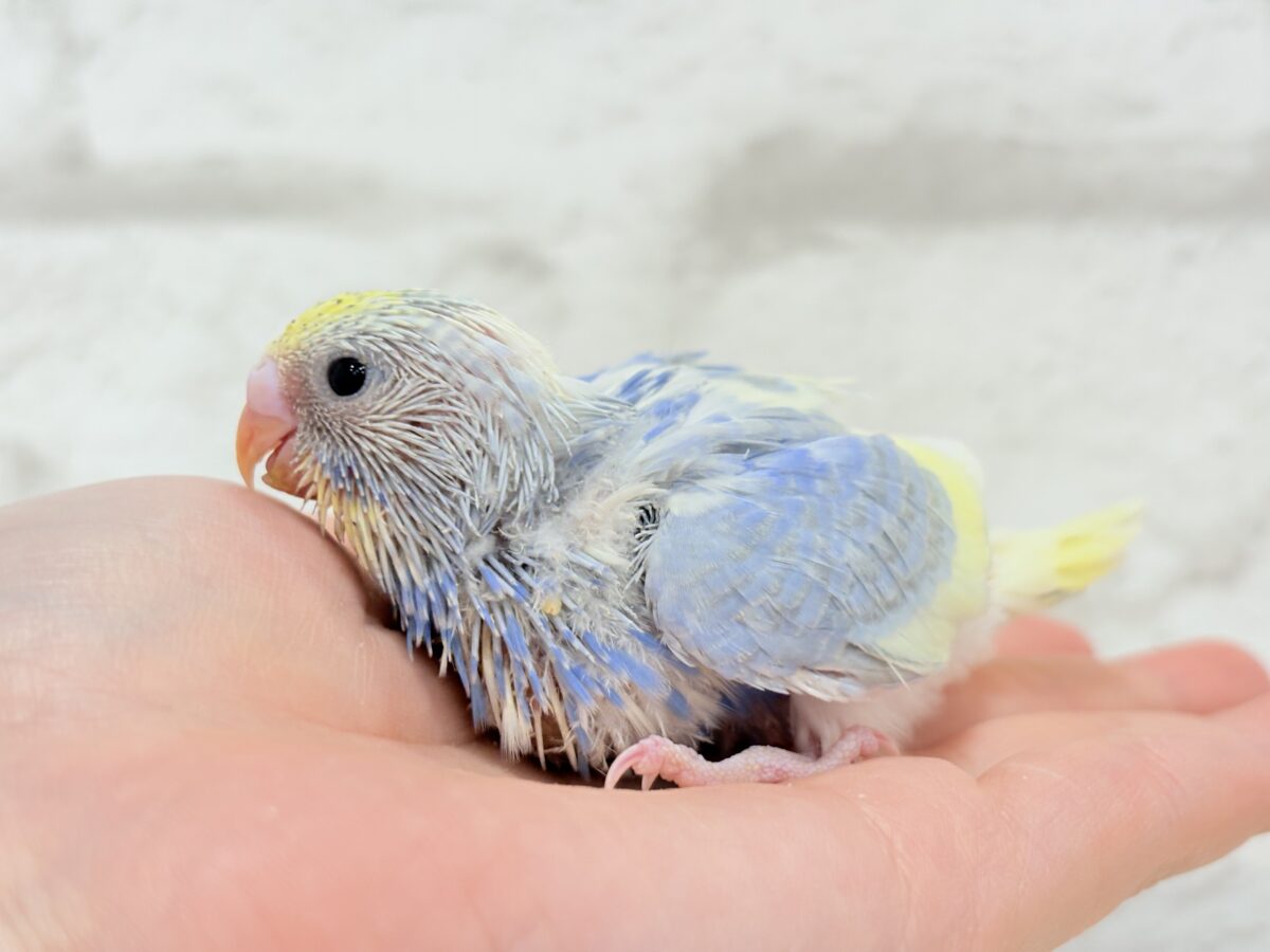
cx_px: 635
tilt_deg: -1.5
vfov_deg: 28.0
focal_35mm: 52
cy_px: 476
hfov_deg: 36.8
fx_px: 1908
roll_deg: -0.5
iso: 32
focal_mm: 5.96
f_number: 1.6
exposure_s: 1/50
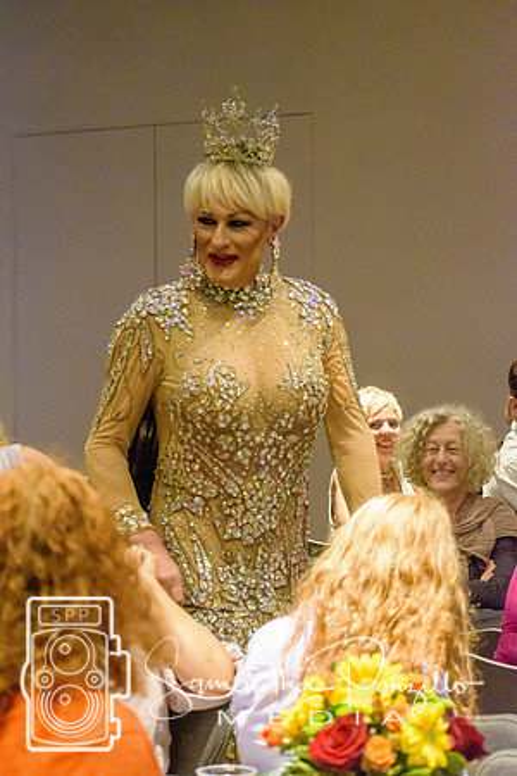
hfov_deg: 11.7
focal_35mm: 117
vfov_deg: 17.5
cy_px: 388
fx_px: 2520
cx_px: 258
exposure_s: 1/125
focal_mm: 78
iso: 5600
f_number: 4.8
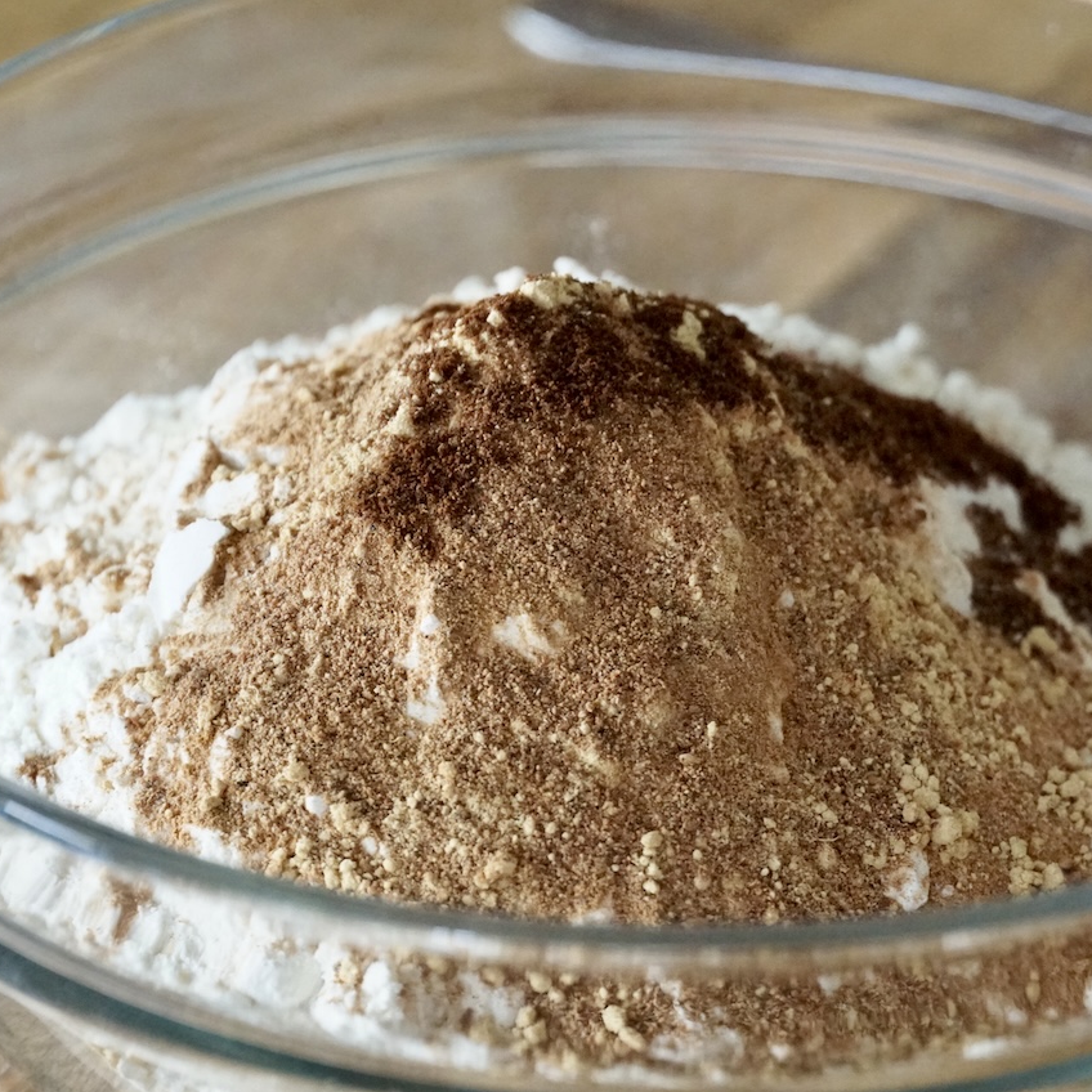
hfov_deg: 11.6
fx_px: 5354
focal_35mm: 150
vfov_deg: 11.6
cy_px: 547
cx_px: 560
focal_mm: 78
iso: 6400
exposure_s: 1/80
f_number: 5.6
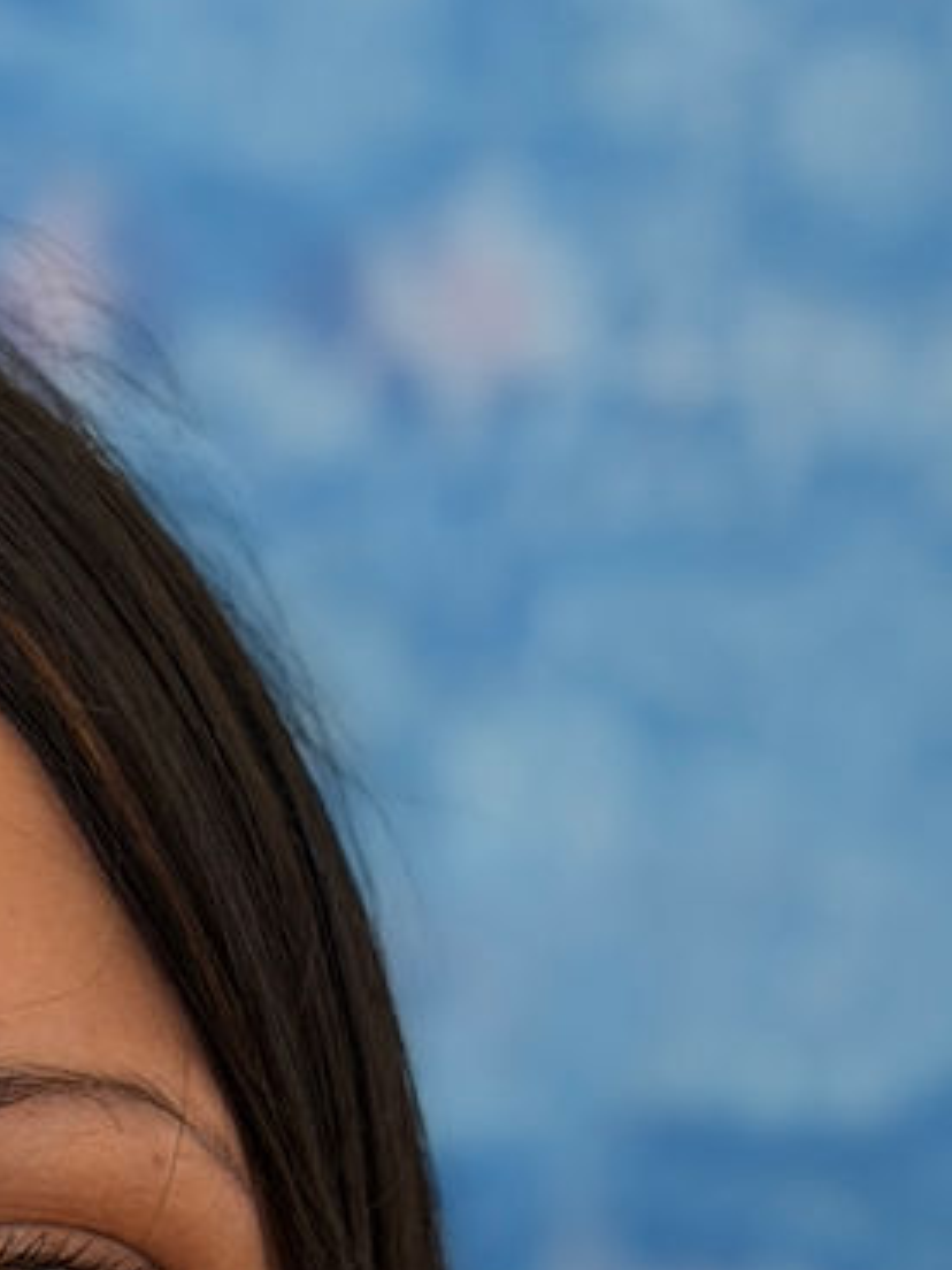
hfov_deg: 8.2
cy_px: 2072
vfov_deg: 10.6
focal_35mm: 178
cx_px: -400
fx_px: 6527
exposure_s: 1/61
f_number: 1.78
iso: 80
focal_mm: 6.76
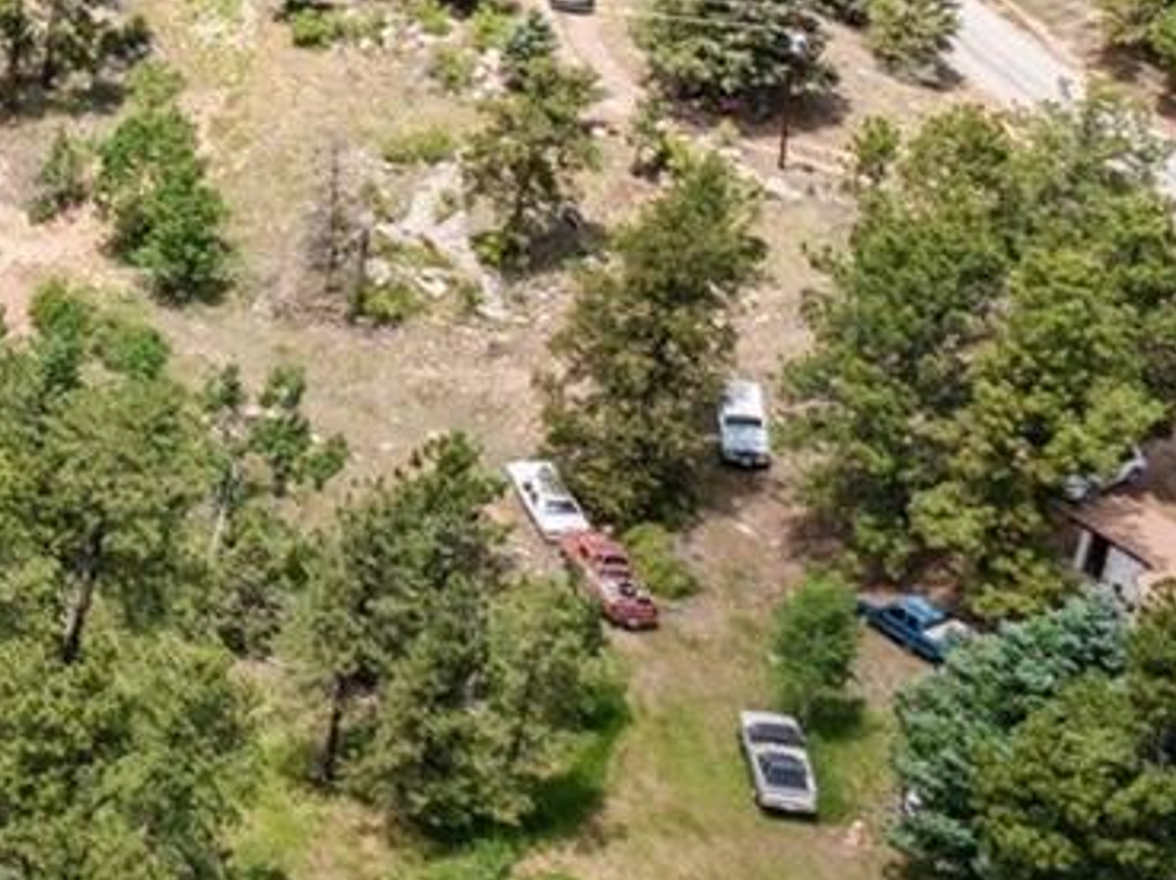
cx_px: -1335
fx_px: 3530
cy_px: -748
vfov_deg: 12.8
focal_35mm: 104
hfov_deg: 14.7
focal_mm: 12.29
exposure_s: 1/1250
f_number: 2.8
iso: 150
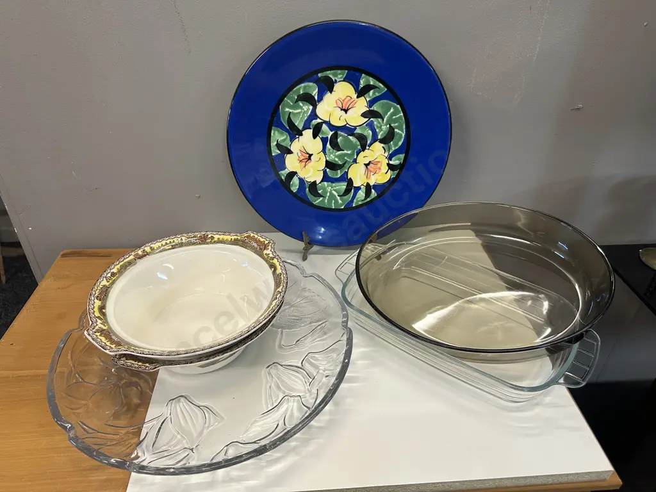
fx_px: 455
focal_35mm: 24
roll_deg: -1.7
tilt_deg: -34.8
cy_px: 246
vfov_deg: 56.8
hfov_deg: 71.6
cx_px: 328
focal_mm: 6.86
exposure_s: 1/100
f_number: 1.78
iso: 200
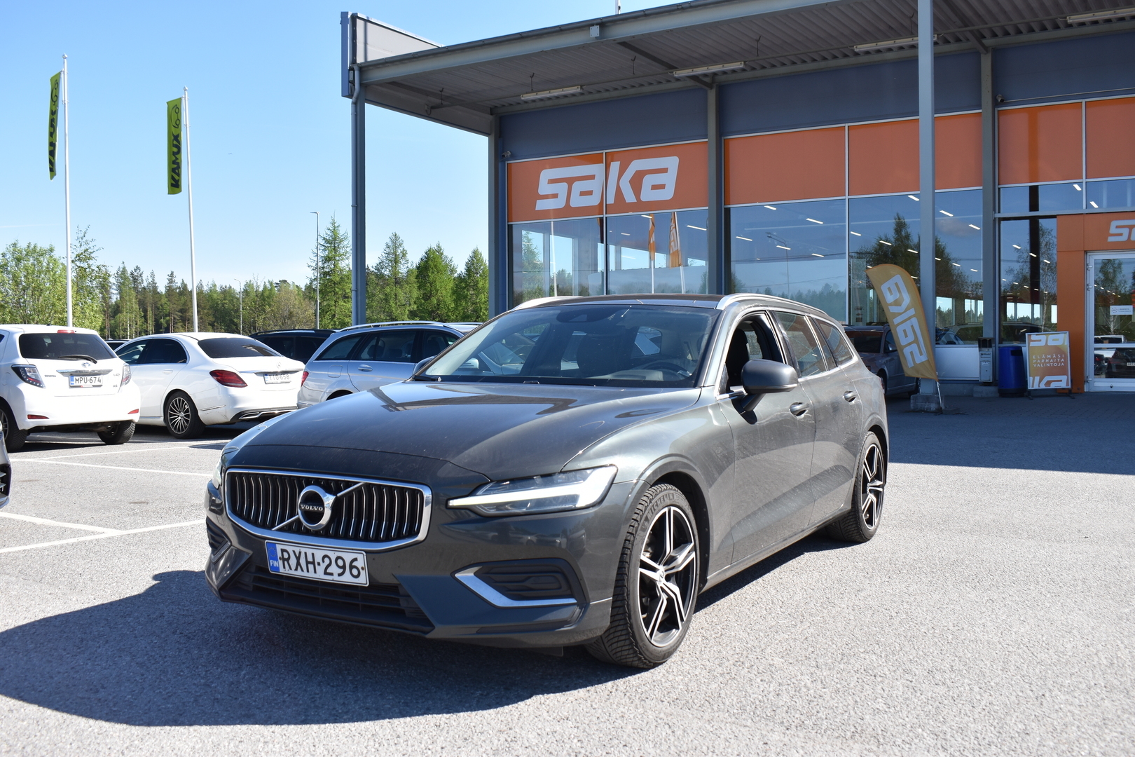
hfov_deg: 55.1
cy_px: 378
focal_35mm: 34
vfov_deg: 38.4
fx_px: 1088
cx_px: 568
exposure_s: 1/350
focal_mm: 23
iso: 200
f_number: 8
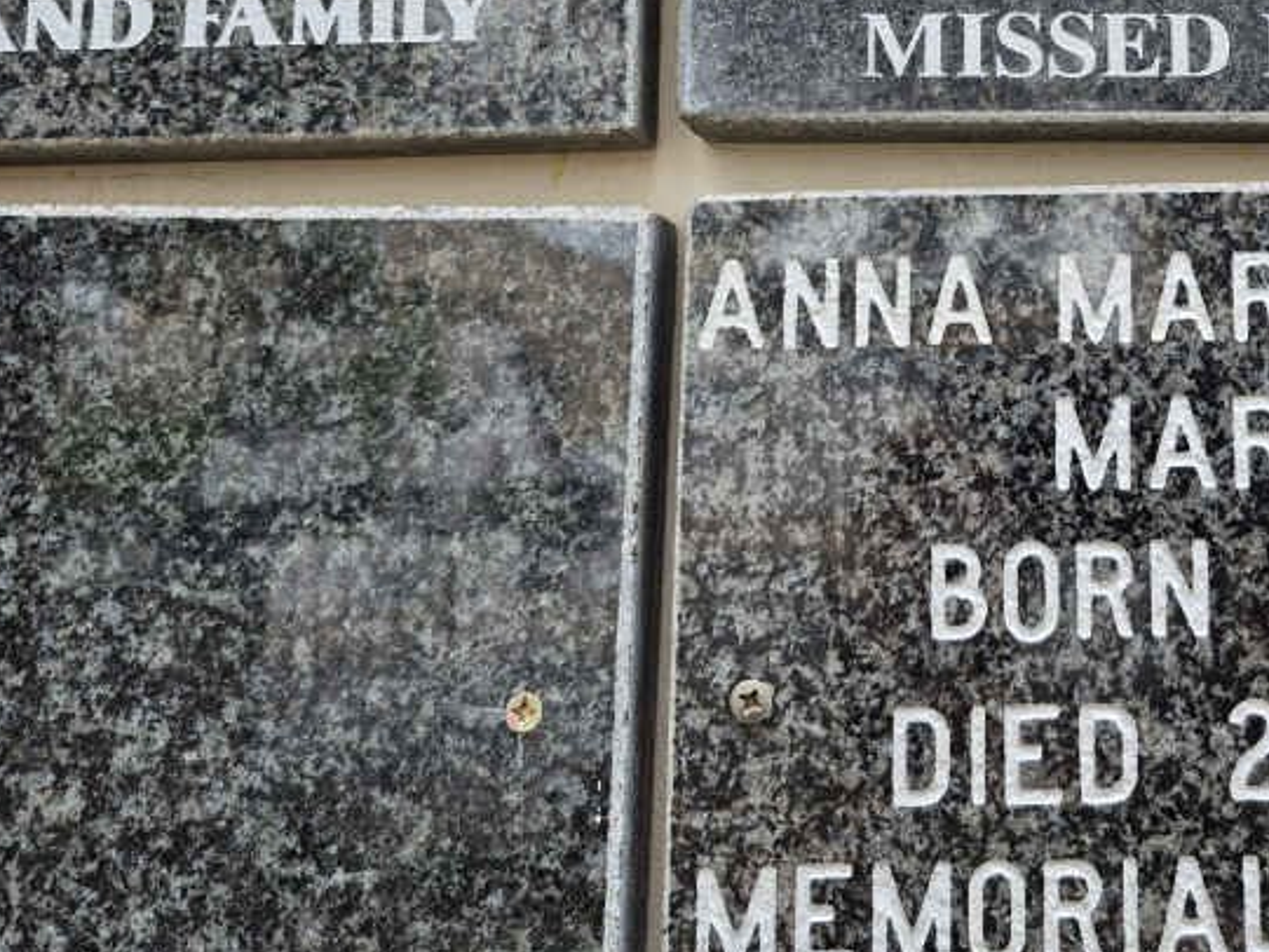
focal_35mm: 51
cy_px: 30
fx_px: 1870
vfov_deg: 27.2
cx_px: 1032
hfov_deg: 36.1
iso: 40
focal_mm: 5.4
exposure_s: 1/180
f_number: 1.8
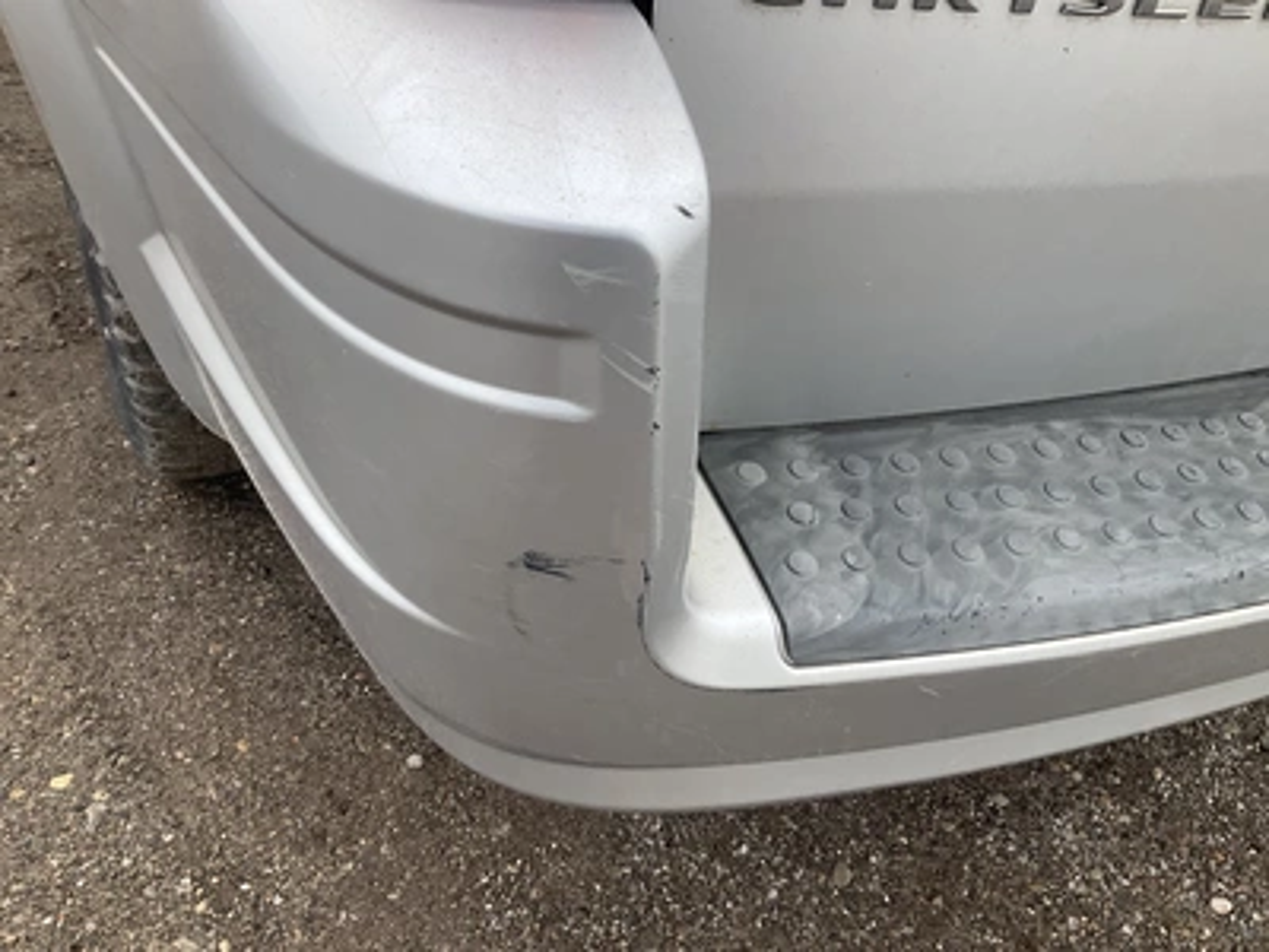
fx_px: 1063
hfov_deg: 61.7
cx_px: 634
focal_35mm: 29
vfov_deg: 48.2
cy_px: 476
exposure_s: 1/545
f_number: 1.8
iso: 25
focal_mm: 3
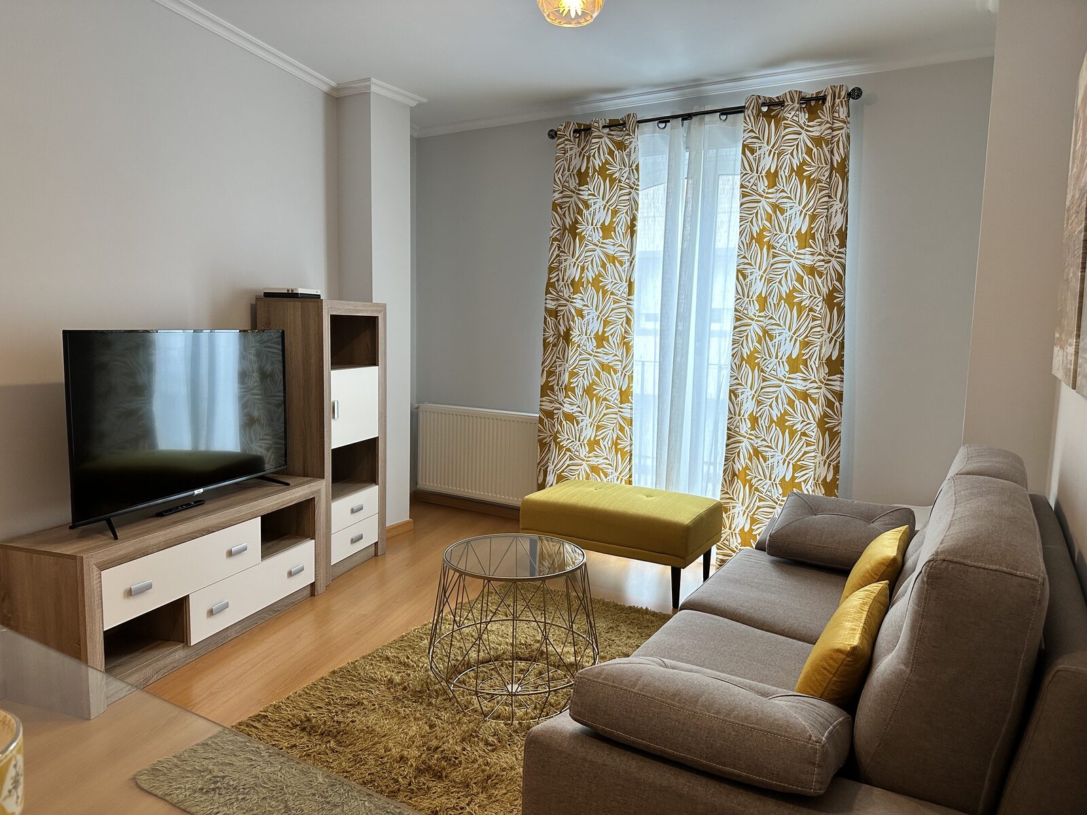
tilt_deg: -5.7
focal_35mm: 24
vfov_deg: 56.8
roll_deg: -0.9
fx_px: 754
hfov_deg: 71.6
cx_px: 544
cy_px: 408
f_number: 1.78
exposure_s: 1/121
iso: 160
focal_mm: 6.86
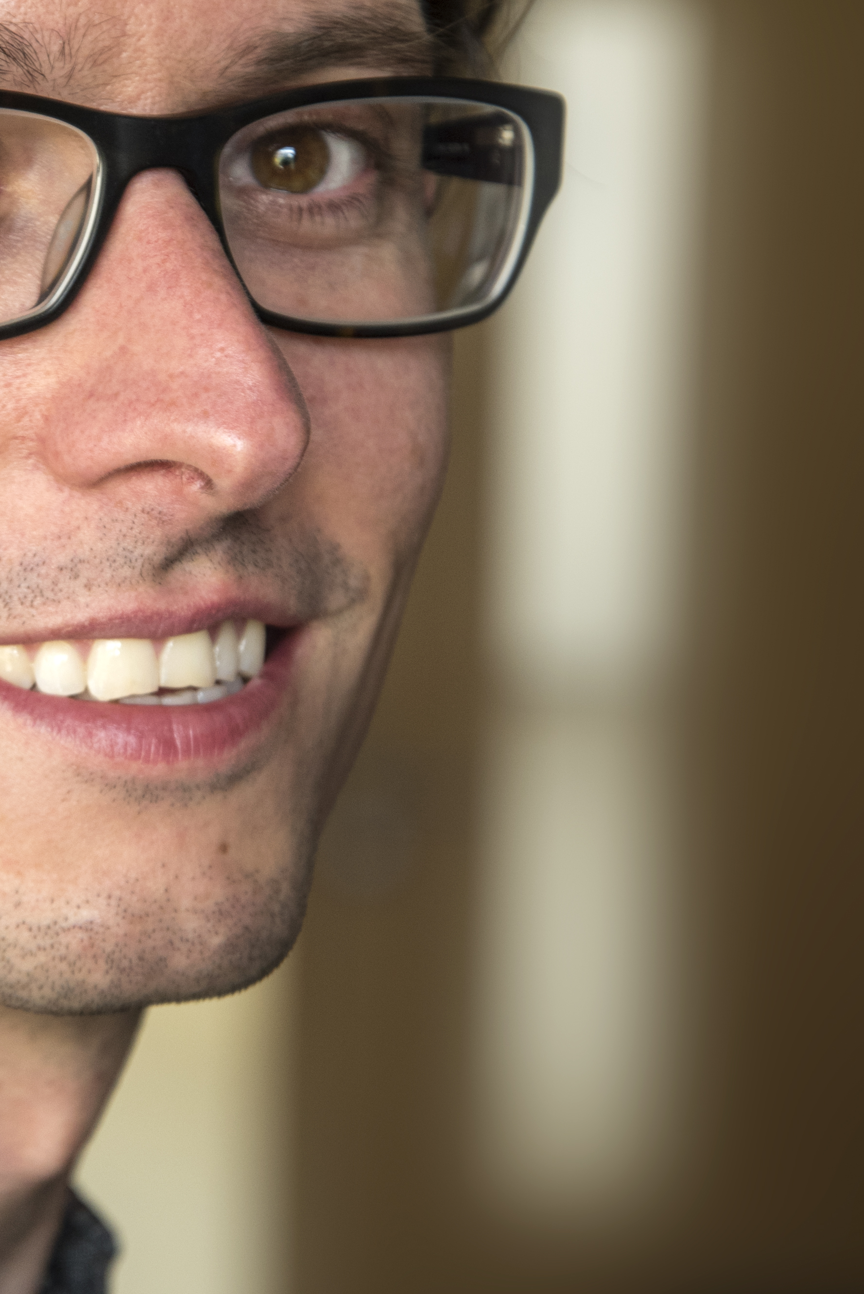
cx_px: -70
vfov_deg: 10.7
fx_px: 6904
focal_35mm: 192
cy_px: 521
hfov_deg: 7.1
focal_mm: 85
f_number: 4.5
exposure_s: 1/100
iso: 640
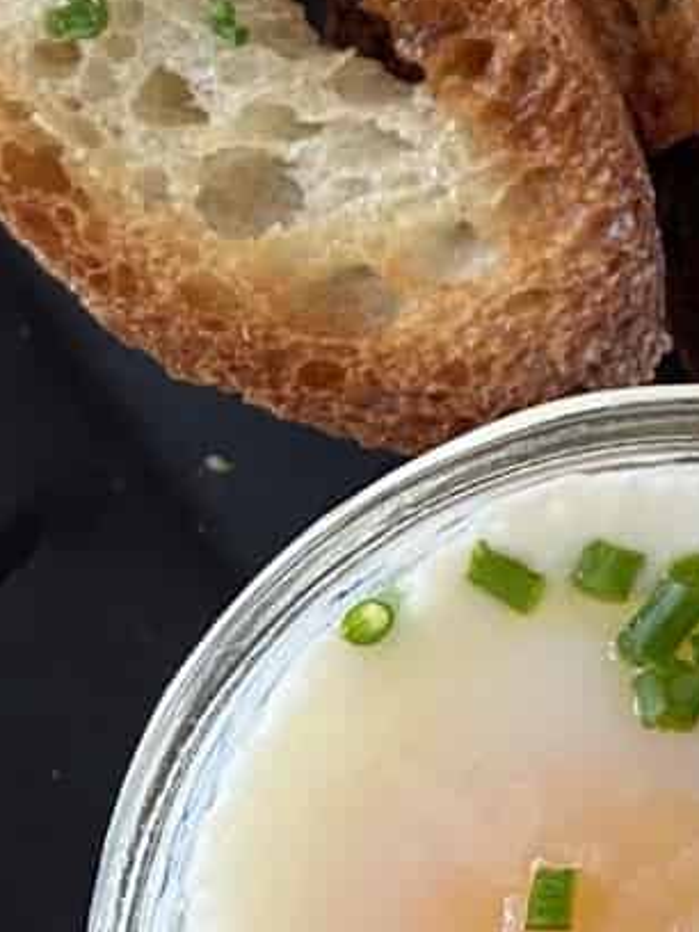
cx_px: 1039
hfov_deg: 13.7
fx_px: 2746
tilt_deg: -87.9
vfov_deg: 19.2
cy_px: 313
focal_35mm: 102
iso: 125
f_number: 1.8
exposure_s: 1/80
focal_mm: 4.25
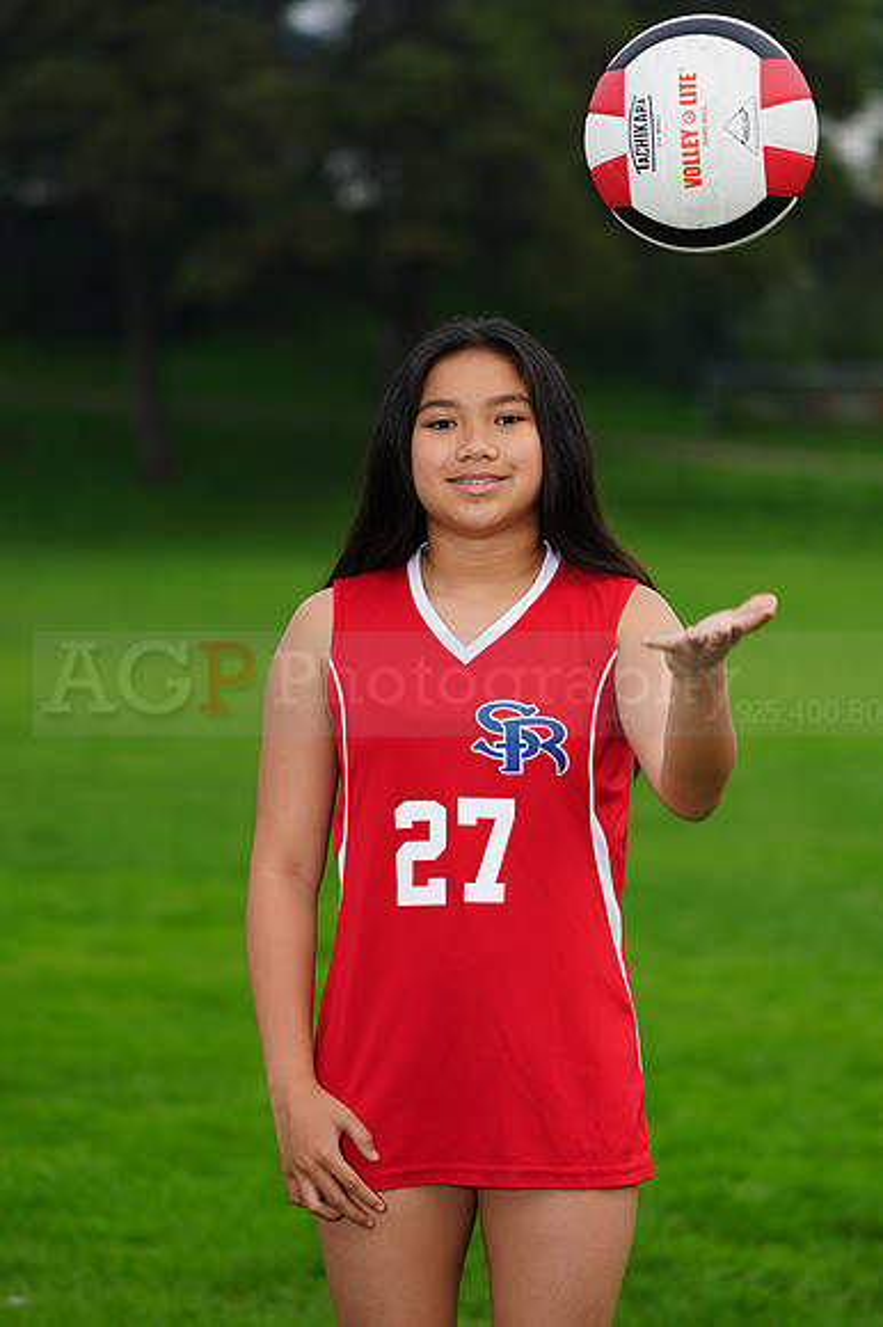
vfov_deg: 12.0
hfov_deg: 8.0
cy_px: 664
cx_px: 442
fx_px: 6298
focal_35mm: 171
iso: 200
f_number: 5.6
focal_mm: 171
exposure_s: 1/160
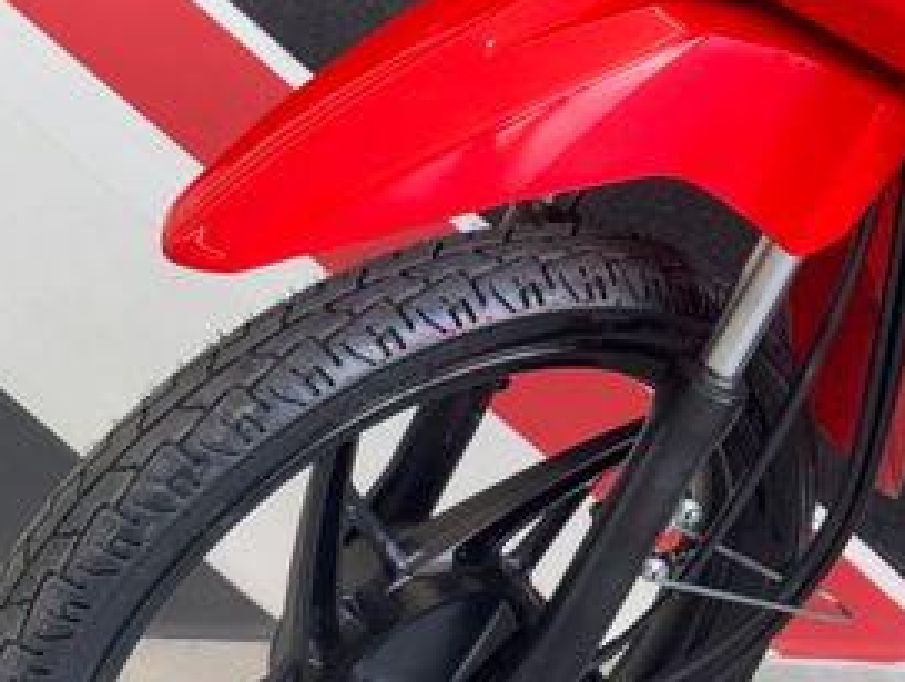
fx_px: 2174
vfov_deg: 17.8
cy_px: 476
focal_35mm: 83
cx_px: 586
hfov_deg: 23.4
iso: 100
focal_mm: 6.76
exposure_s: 1/60
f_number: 1.78
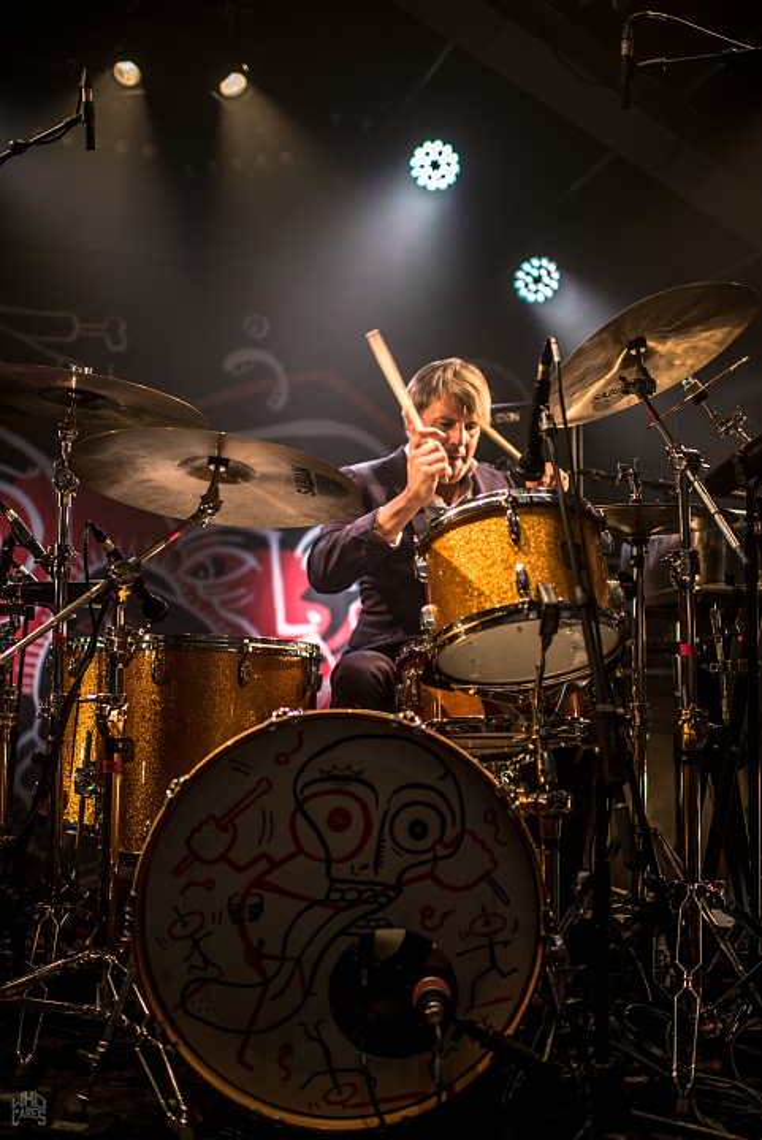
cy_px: 570
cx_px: 381
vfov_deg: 54.4
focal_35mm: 35
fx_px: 1110
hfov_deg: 37.9
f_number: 1.4
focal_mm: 35
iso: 320
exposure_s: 1/250
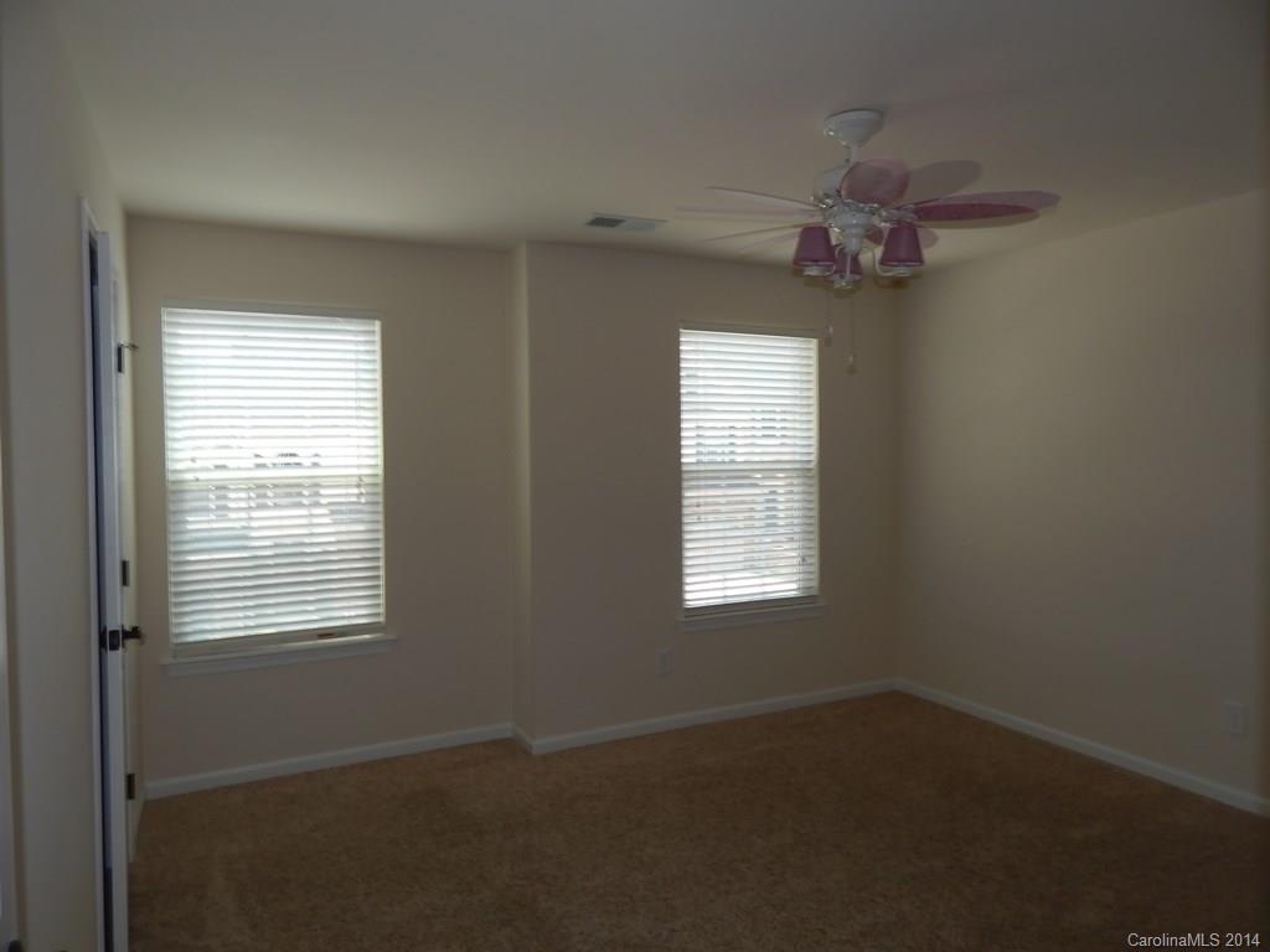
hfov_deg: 73.9
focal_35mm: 23
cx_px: 635
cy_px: 476
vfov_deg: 58.9
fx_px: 844
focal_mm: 4
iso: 125
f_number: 3
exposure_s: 1/160
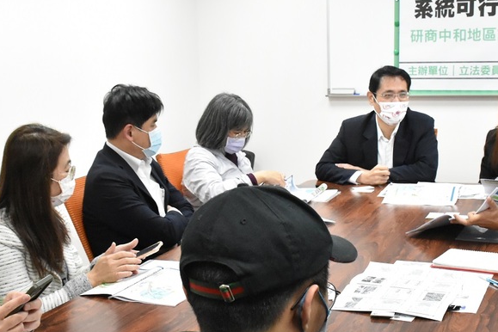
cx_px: 257
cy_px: 183
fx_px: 775
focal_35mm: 56
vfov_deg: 24.2
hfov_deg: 35.6
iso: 5000
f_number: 6.3
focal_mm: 18
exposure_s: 1/200
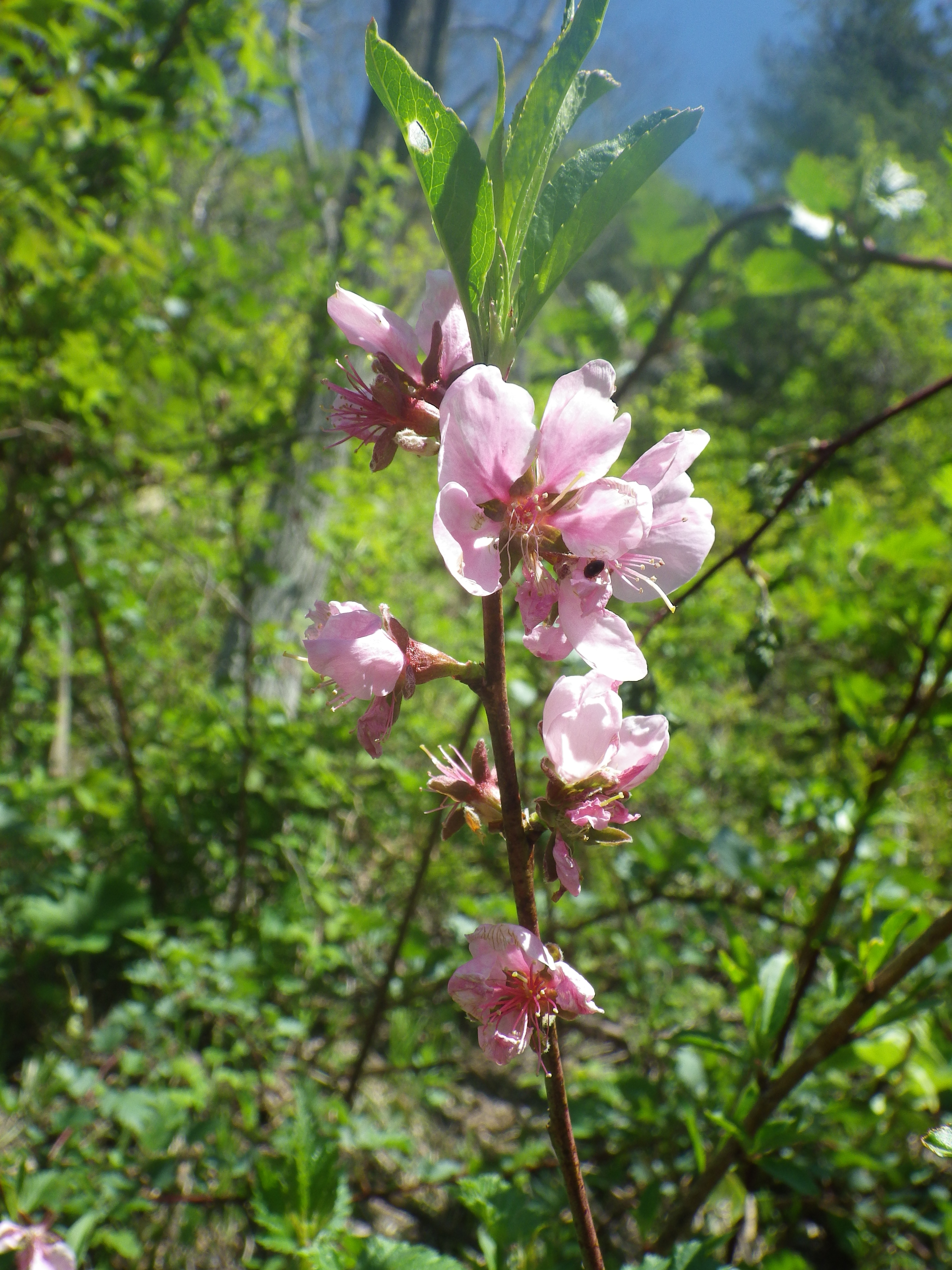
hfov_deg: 41.8
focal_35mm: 34
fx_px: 1247
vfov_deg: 54.0
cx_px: 476
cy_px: 635
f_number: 4.6
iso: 125
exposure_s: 1/400
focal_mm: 6.1
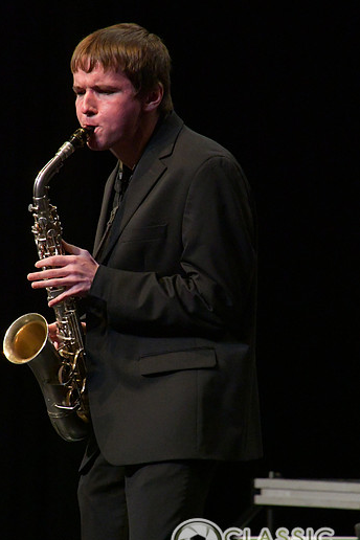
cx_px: 160
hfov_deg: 3.9
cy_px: 278
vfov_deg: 5.8
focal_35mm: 354
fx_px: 5310
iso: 12800
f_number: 9
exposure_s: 1/500
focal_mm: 210
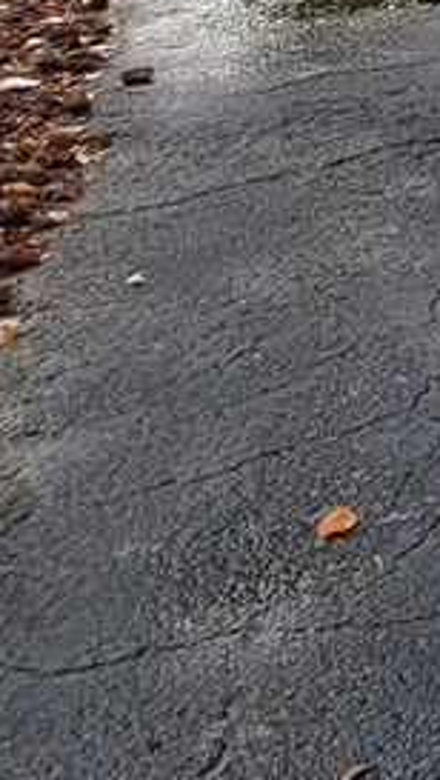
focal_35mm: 83
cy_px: -477
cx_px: 1571
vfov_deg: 20.7
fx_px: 1718
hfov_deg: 9.1
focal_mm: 2.2
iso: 50
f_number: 2.2
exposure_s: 1/417
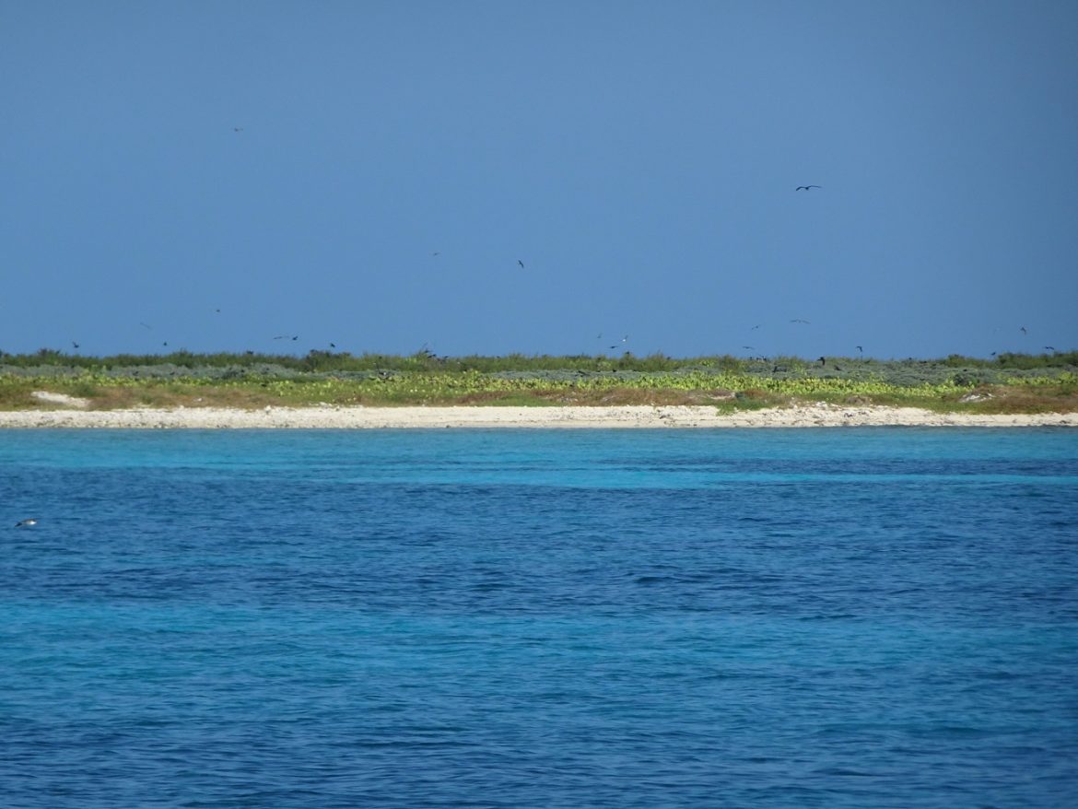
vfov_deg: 3.9
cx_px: 539
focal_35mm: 377
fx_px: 11743
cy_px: 404
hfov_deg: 5.3
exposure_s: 1/640
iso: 80
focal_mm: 64.38
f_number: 6.3
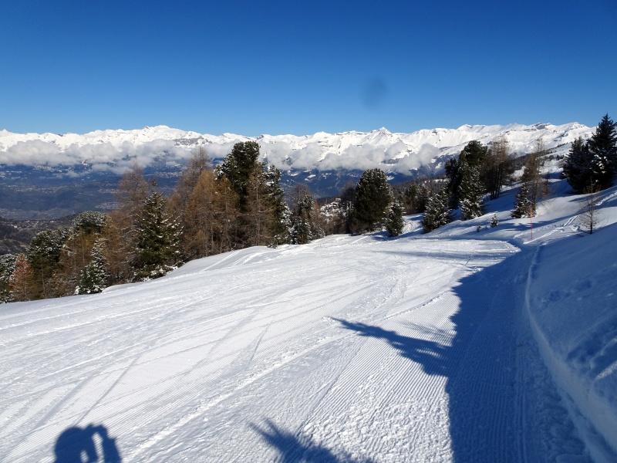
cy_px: 232
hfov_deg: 71.6
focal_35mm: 24
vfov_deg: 56.8
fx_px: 428
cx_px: 308
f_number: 4
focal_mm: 4.1
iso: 80
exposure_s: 1/2000
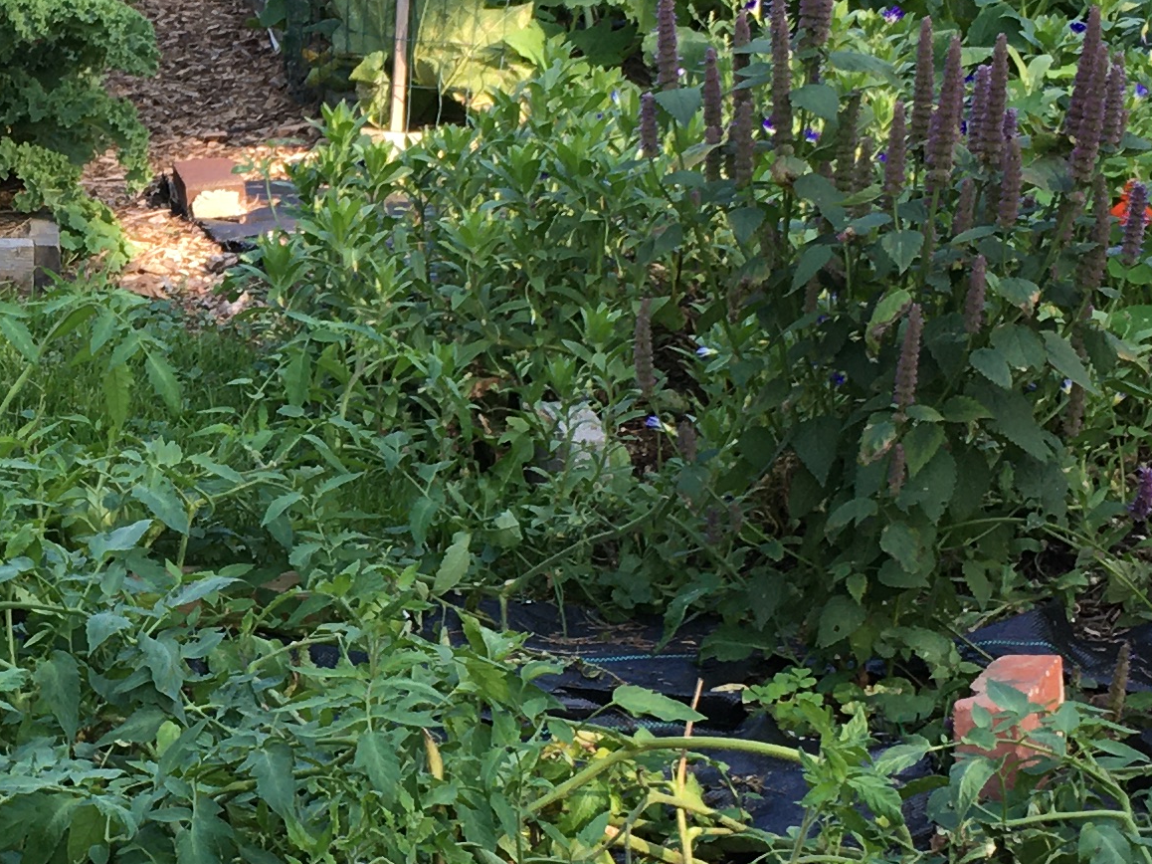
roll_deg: +1.7
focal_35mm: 101
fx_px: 3361
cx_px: 13
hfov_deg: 18.9
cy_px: 481
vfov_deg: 14.6
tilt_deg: -14.9
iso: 25
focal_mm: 4.15
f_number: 2.2
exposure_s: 1/120
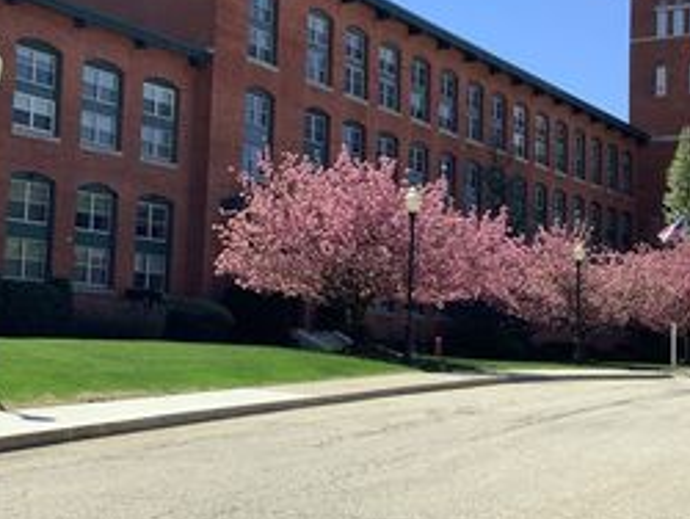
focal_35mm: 62
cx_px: 259
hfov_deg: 31.0
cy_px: 214
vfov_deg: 23.7
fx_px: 1237
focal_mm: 3.3
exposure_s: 1/1199
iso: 25
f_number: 2.4
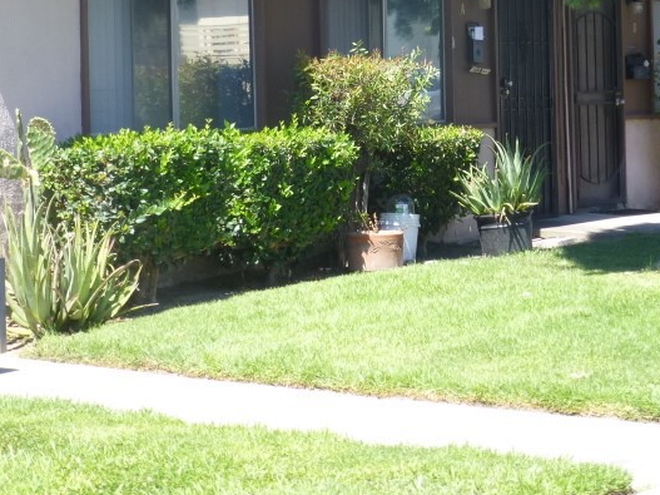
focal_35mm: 105
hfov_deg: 18.7
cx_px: 437
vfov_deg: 14.0
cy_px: 46
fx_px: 2002
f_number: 4.6
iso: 100
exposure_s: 1/160
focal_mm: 9.7
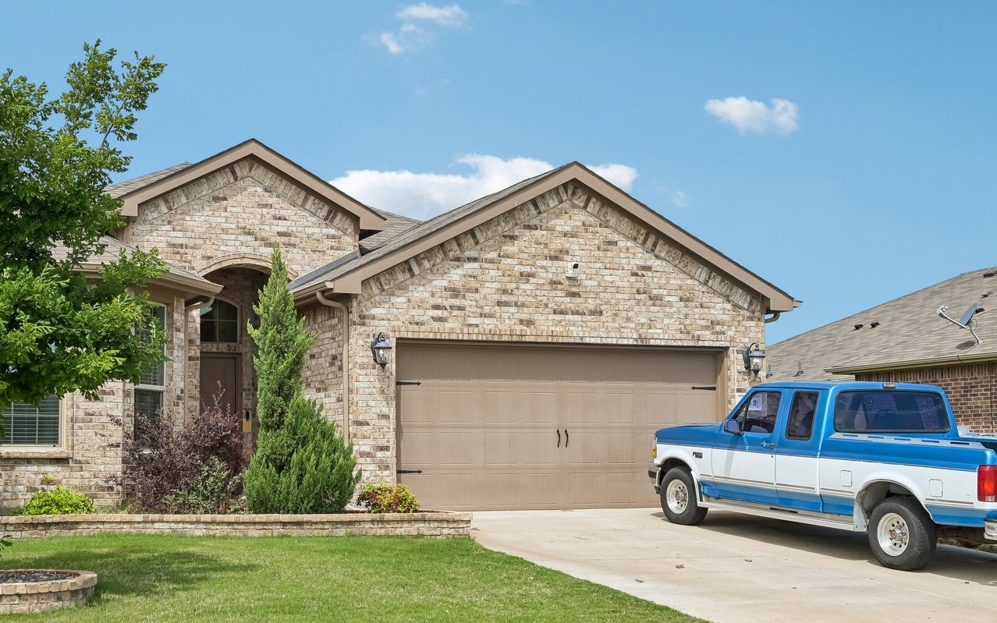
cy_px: 358
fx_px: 1332
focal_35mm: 49
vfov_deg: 26.3
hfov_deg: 40.3
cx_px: 290
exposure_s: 1/1600
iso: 400
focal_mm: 30
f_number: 8
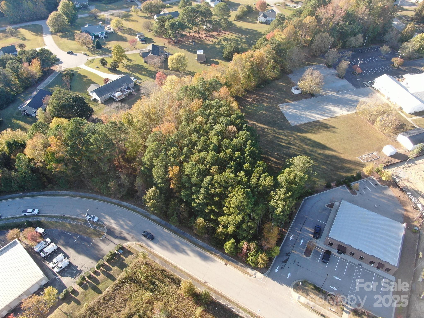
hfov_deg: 69.4
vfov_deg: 54.9
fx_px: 306
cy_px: 159
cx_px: 212
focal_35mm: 25
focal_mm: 4.48
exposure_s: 1/160
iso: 100
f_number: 2.8
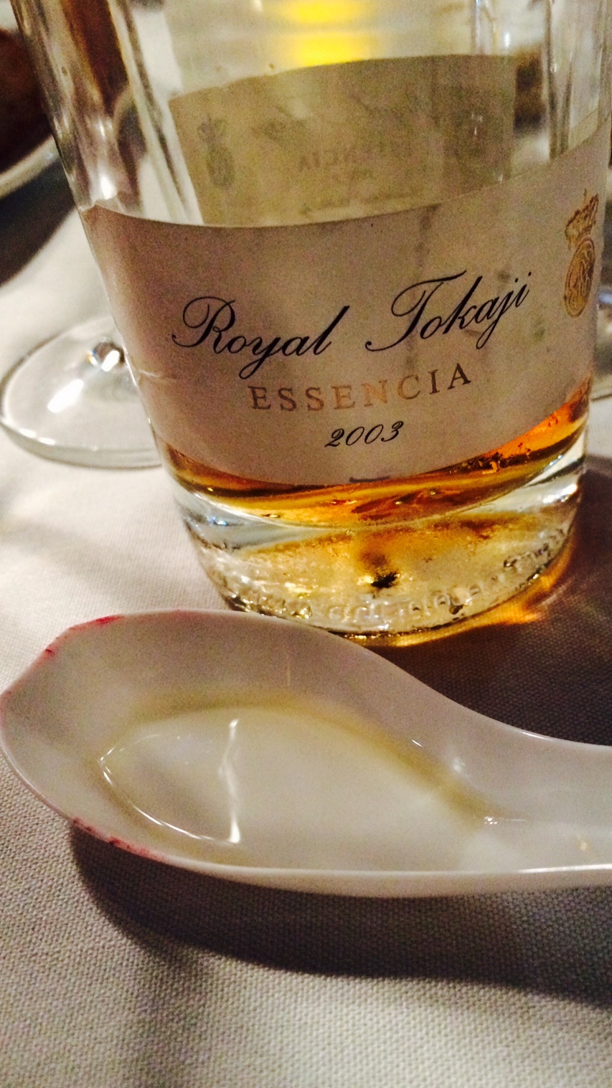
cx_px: 392
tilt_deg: -40.4
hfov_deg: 34.4
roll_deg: +6.9
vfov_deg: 58.0
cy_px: 559
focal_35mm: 34
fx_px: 981
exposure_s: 1/15
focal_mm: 4.15
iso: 400
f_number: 2.2
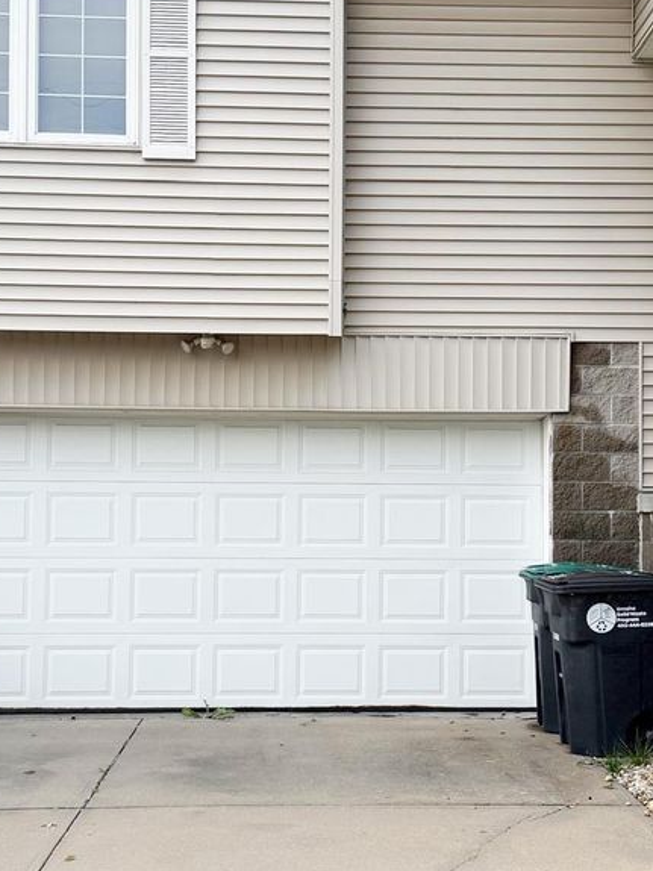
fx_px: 1434
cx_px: 389
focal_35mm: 57
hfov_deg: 25.6
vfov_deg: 33.8
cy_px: 478
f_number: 1.78
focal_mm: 6.76
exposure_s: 1/3279
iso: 100
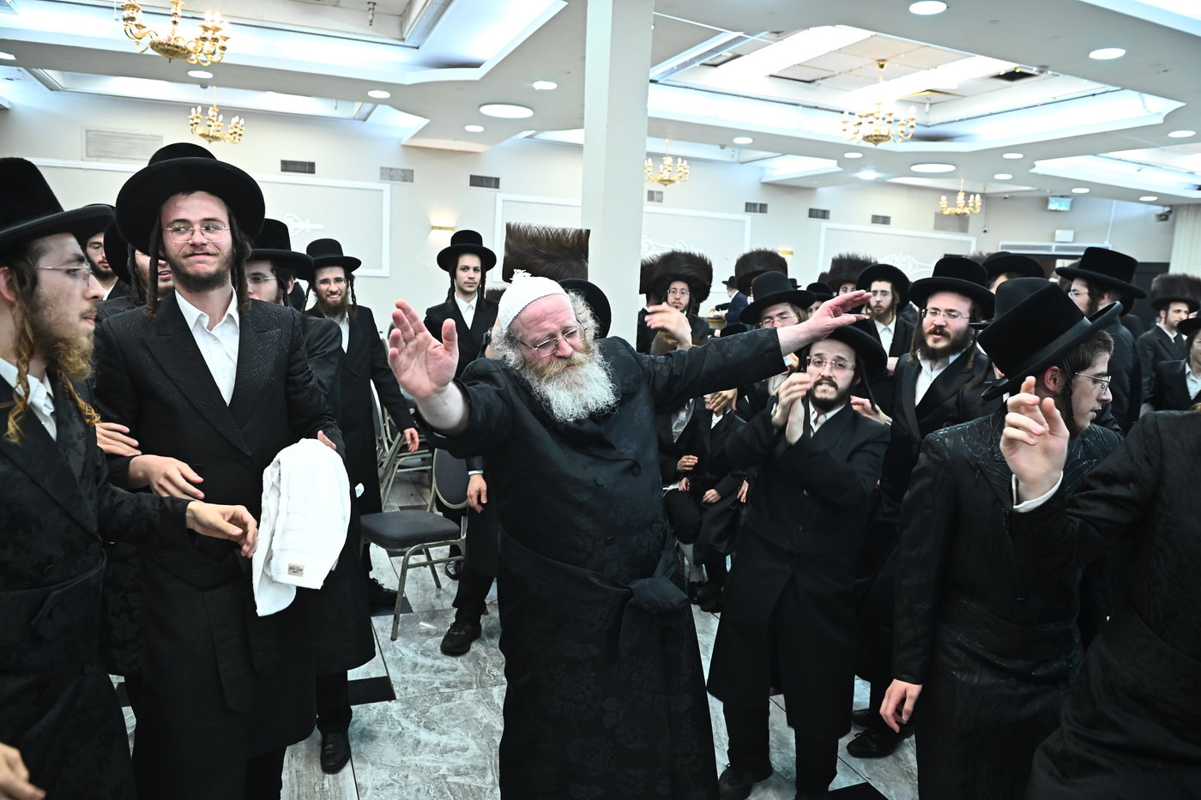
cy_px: 400
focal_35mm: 24
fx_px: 801
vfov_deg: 53.1
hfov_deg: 73.8
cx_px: 600
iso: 2000
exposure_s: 1/200
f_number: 4.5
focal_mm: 24
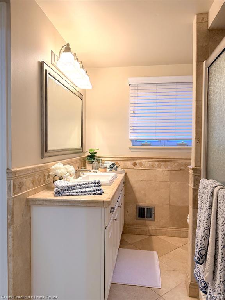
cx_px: 112
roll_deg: -0.2
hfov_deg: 56.8
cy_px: 150
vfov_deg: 71.6
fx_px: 208
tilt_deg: -1.8
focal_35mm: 24
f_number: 1.78
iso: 200
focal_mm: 6.76
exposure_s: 1/120
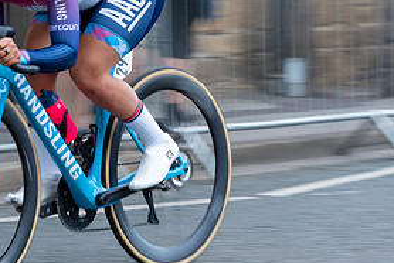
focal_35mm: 220
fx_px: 2410
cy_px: -47
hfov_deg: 9.2
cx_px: -98
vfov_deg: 6.2
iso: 800
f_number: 5.6
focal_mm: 75
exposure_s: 1/160
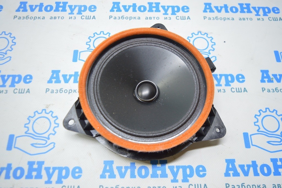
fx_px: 235
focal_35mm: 30
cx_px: 141
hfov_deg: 62.0
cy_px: 94
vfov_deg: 43.5
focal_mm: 20
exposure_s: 1/40
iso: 400
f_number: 3.5
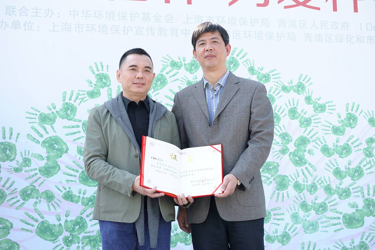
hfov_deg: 28.9
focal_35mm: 70
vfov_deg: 19.4
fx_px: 729
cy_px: 125
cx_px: 188
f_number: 5
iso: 200
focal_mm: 70
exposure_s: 1/320
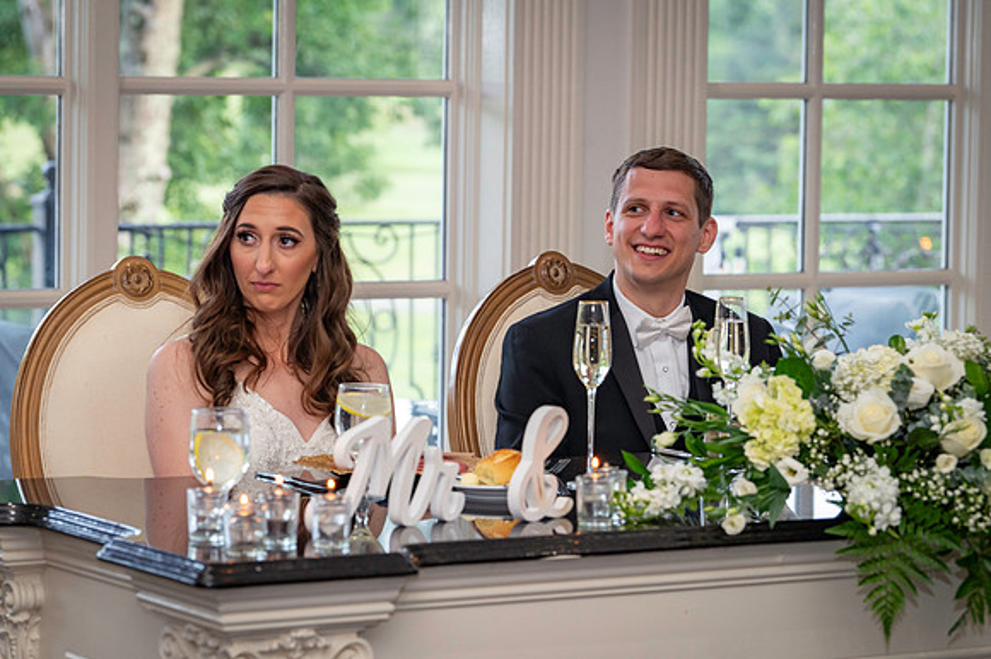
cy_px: 330
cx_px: 496
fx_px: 3576
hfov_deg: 15.8
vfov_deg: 10.5
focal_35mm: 130
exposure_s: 1/100
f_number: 5.6
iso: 1000
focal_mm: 130
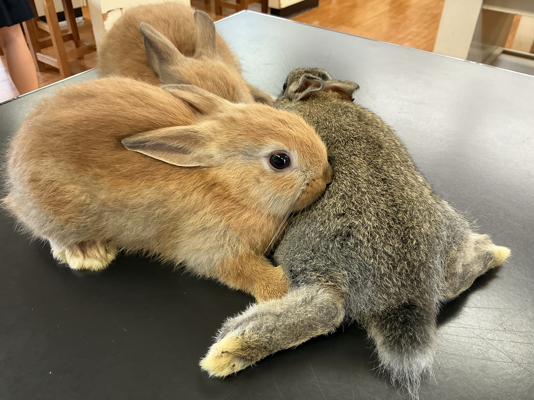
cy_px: 200
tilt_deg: -37.5
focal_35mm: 29
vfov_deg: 48.2
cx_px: 267
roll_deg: -0.4
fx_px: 447
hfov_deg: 61.7
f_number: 1.8
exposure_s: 1/50
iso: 80
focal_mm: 3
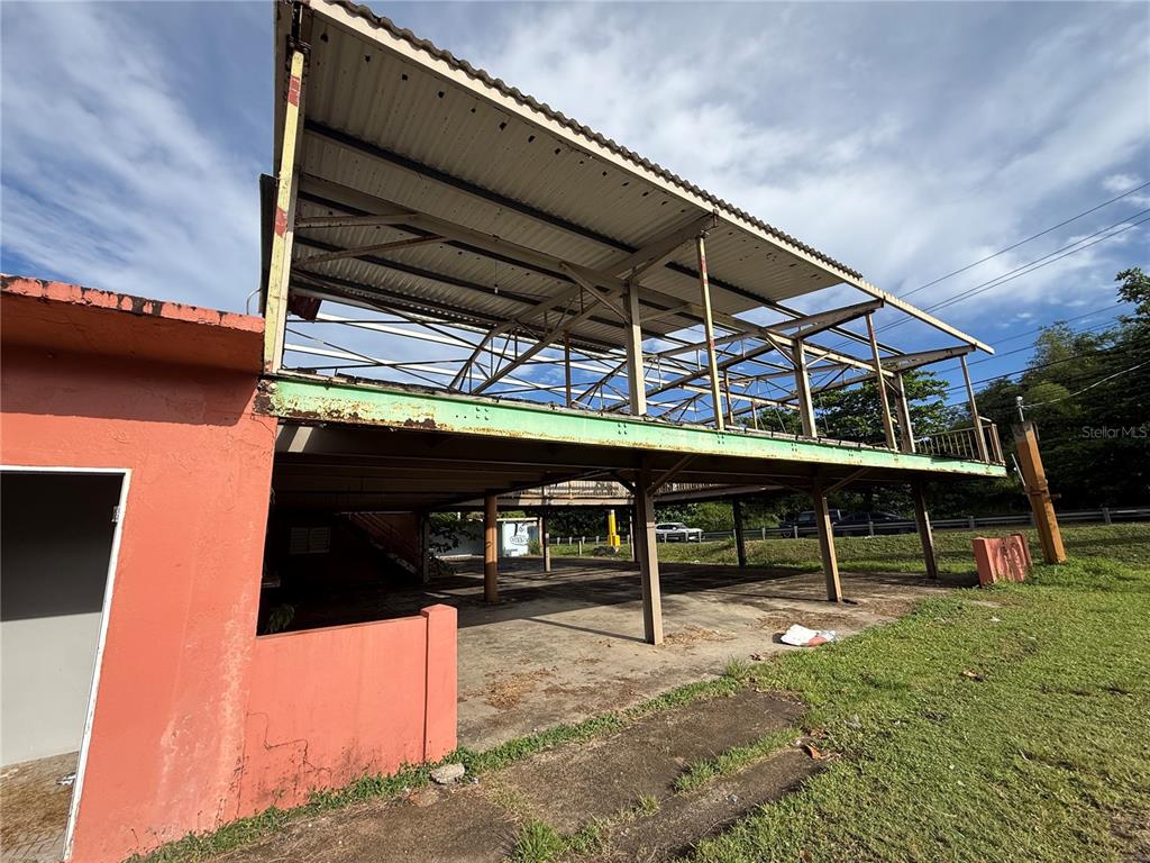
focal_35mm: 14
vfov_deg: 85.7
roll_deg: +1.2
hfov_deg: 102.1
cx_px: 575
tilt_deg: +14.2
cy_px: 432
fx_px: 465
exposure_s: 1/1745
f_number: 2.2
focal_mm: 2.22
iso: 50
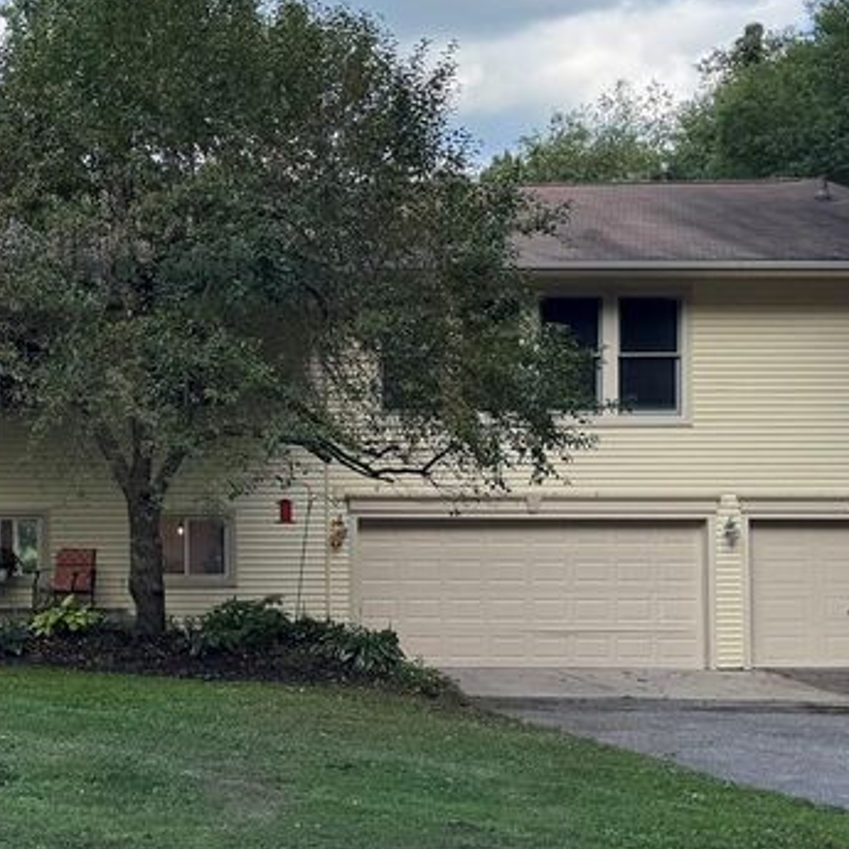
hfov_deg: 25.7
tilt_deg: +0.0
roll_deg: -0.4
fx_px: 1748
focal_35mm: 63
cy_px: 438
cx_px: -32
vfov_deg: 27.3
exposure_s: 1/1042
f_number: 1.78
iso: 80
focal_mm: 6.76
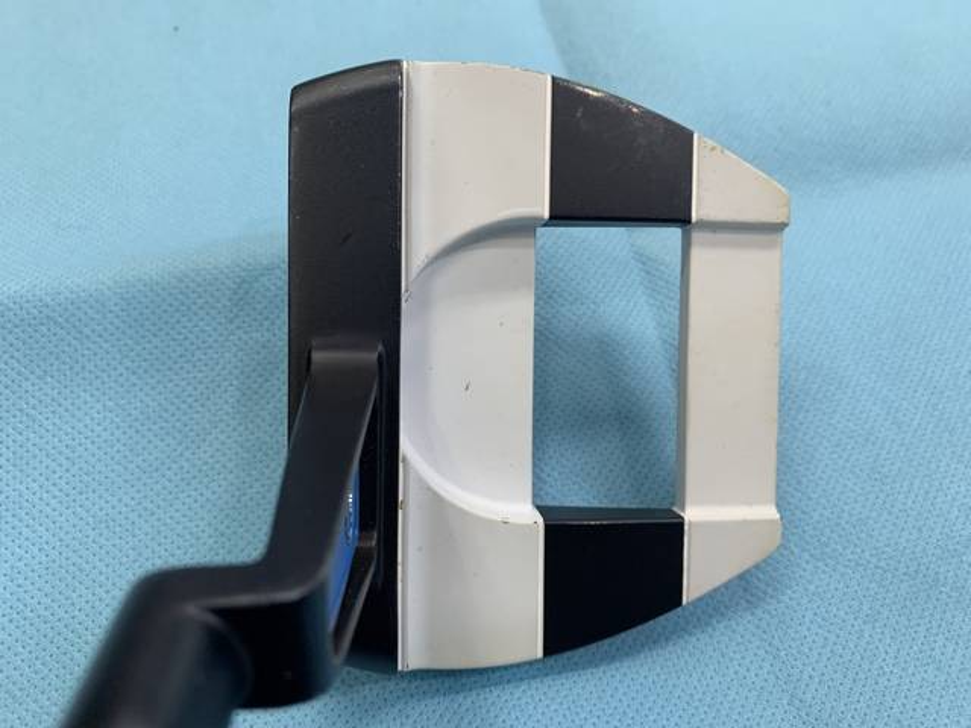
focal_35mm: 26
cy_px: 364
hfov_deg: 67.3
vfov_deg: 53.1
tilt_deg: -65.3
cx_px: 486
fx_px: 729
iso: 80
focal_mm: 4.25
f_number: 1.8
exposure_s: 1/120
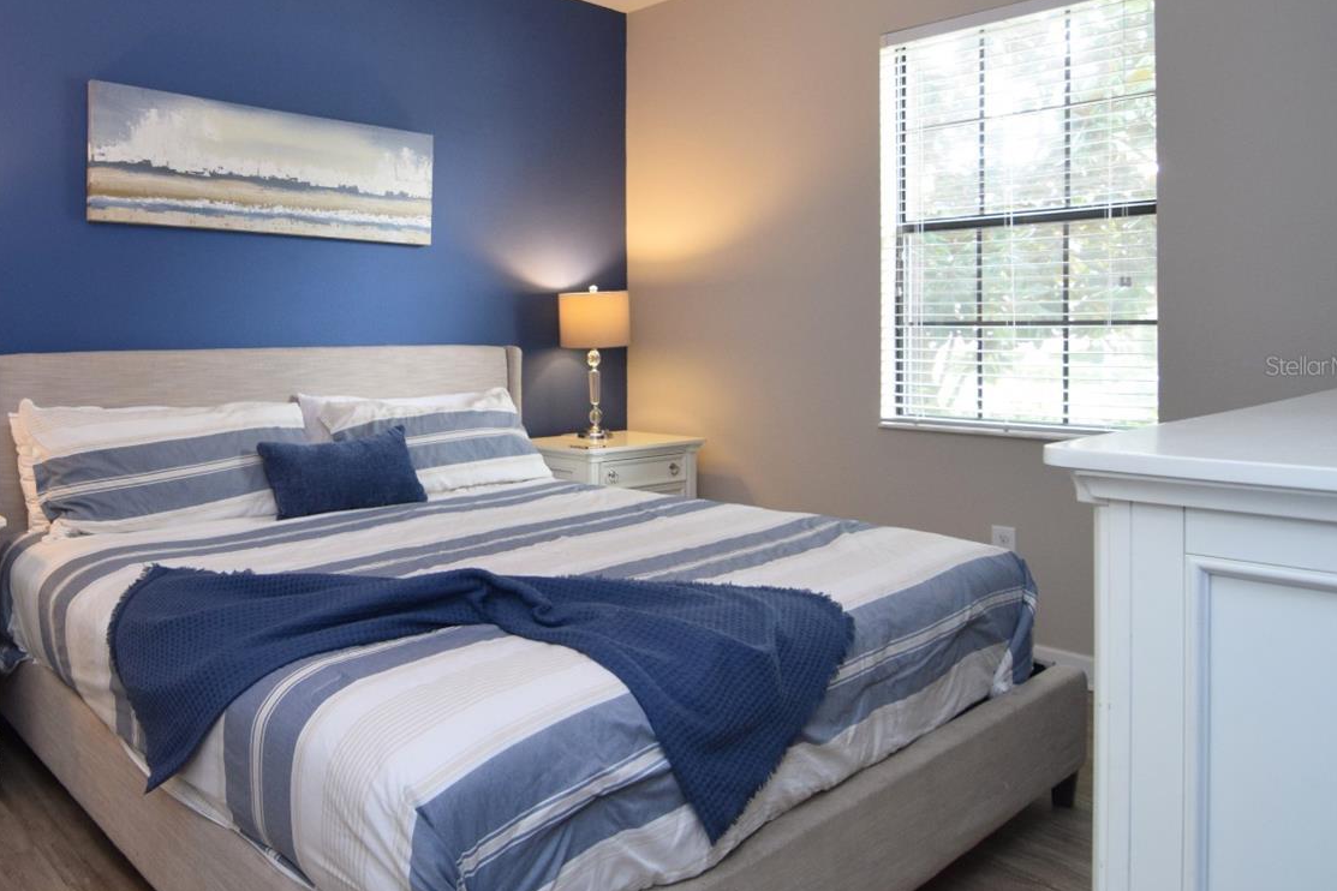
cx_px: 417
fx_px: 881
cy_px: 365
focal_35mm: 24
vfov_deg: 53.4
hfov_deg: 71.6
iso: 800
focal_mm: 11
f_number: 3.5
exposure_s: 1/60
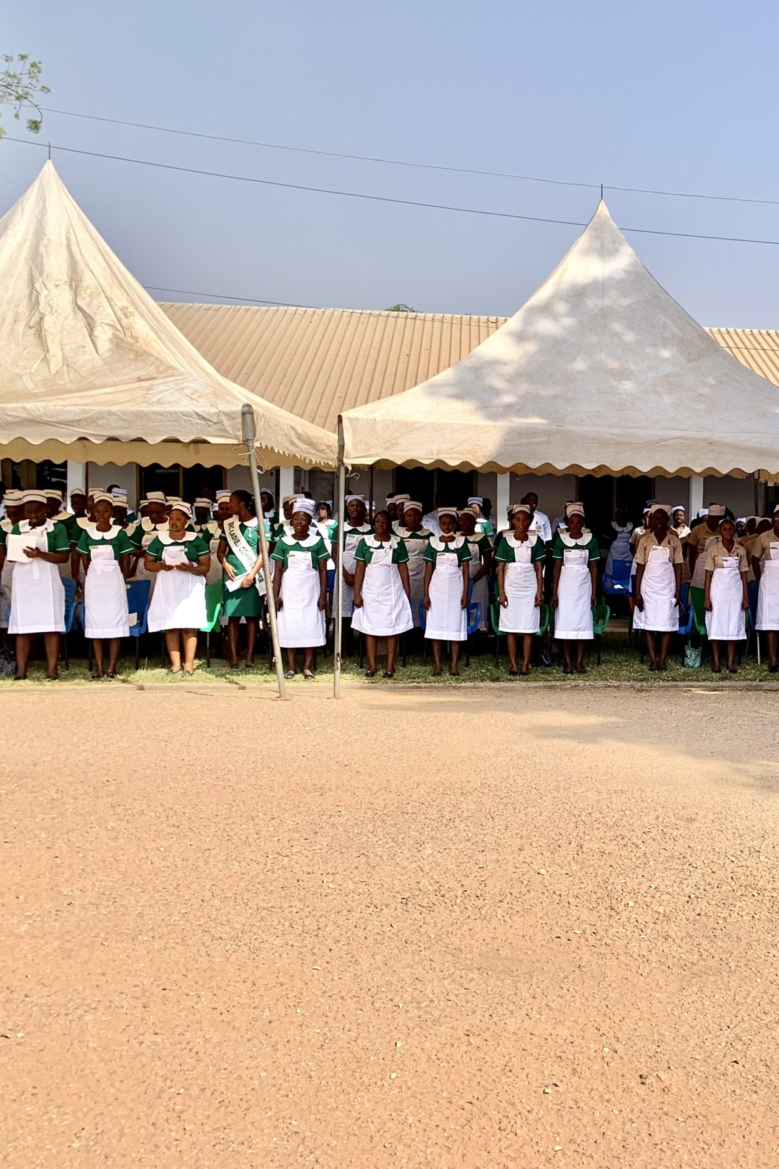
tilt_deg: -4.4
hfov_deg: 34.1
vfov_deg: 51.9
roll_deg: +0.3
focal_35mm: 37
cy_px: 584
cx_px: 691
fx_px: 1201
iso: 25
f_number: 1.8
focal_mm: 4.25
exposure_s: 1/2257
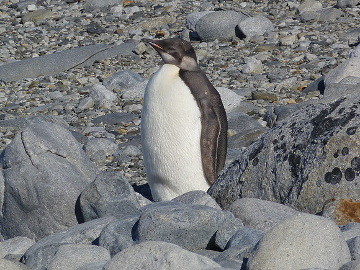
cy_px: 135
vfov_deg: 3.7
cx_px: 180
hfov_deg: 5.0
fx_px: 4150
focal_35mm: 399
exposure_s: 1/800
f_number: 5.6
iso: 80
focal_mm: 49.2
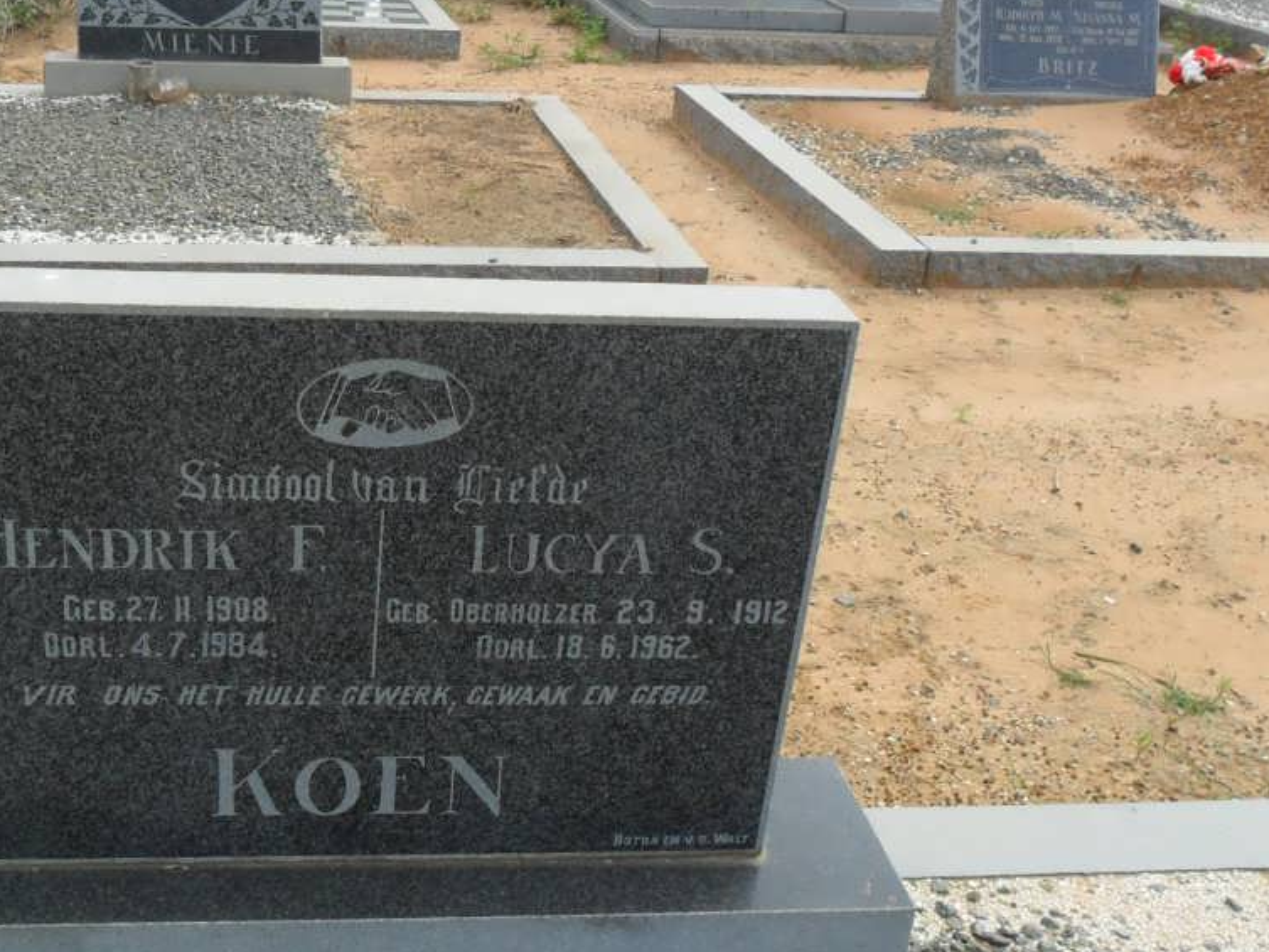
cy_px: 450
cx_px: 436
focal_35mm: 43
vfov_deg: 33.6
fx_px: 1577
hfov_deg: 43.3
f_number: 3.5
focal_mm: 4.9
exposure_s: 1/350
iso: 100
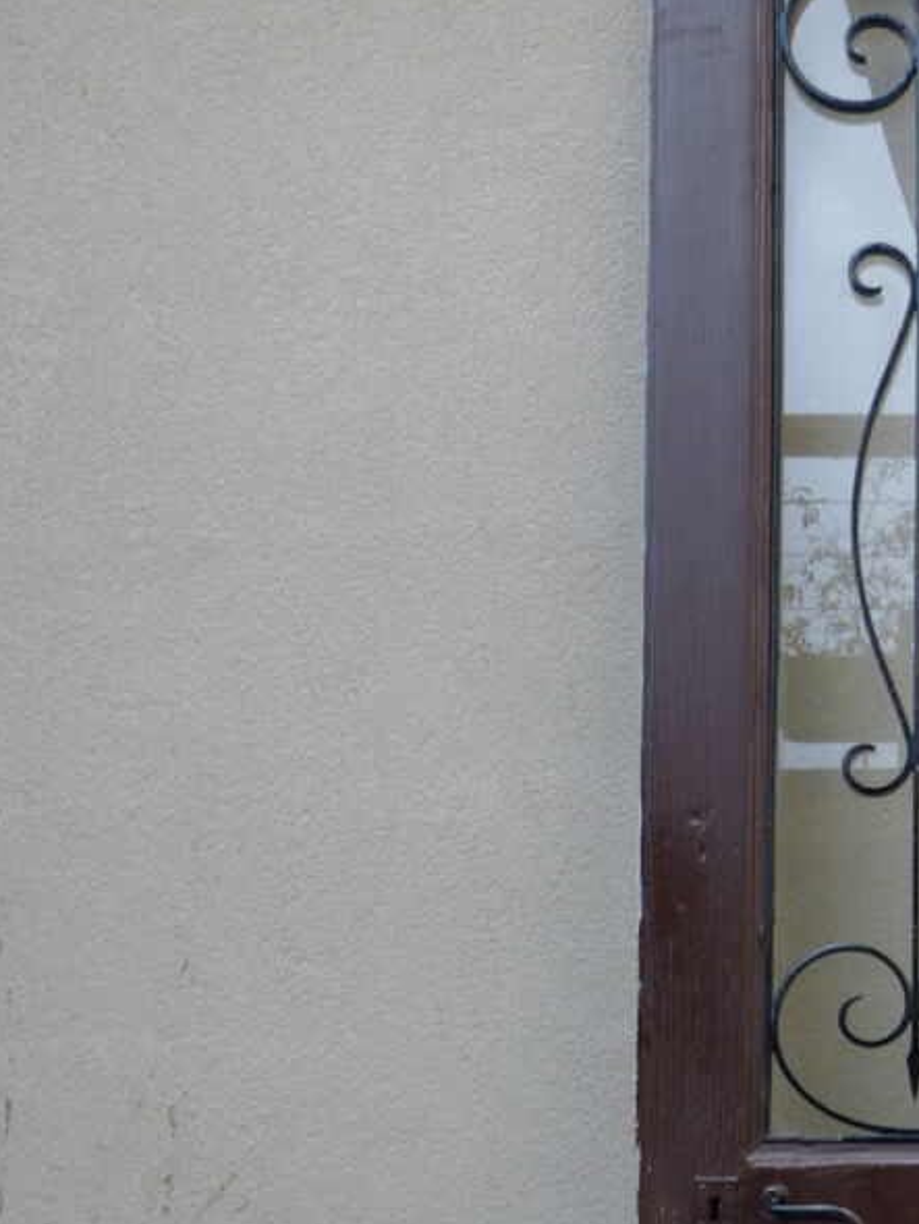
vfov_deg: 30.8
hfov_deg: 22.8
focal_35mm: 61
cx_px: 979
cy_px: 997
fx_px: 2158
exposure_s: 1/25
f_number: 2.8
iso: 100
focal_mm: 4.7
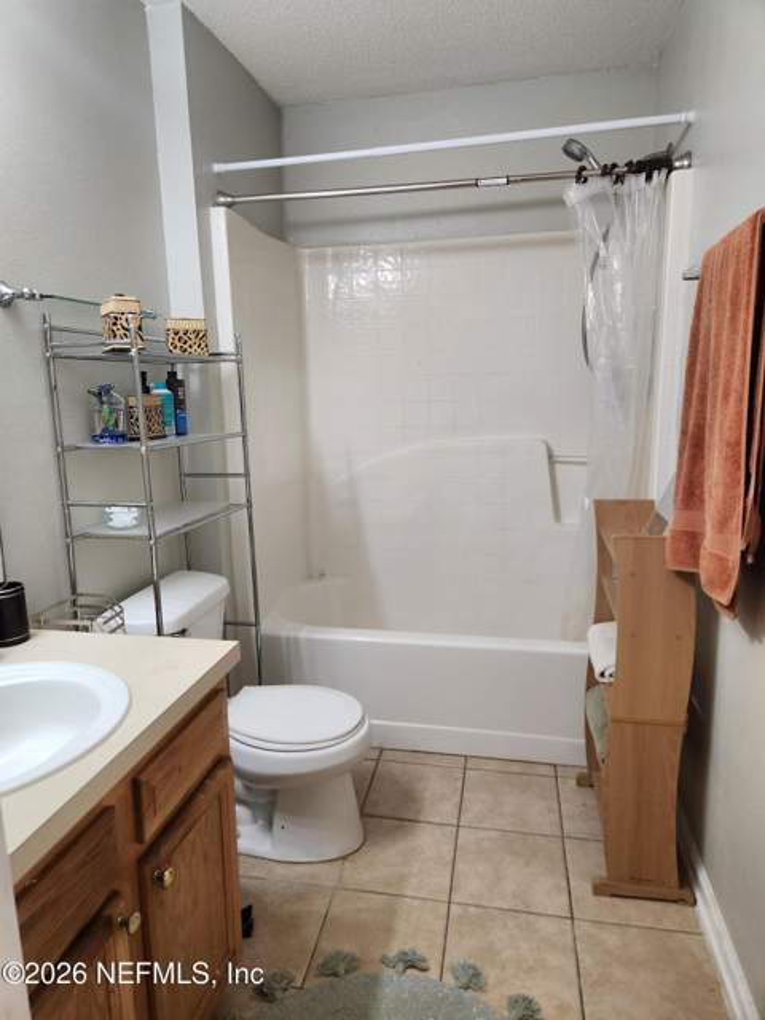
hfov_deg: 58.9
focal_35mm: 23
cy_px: 510
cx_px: 382
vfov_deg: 73.9
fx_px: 678
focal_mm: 5.4
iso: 320
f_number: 1.8
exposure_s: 1/120
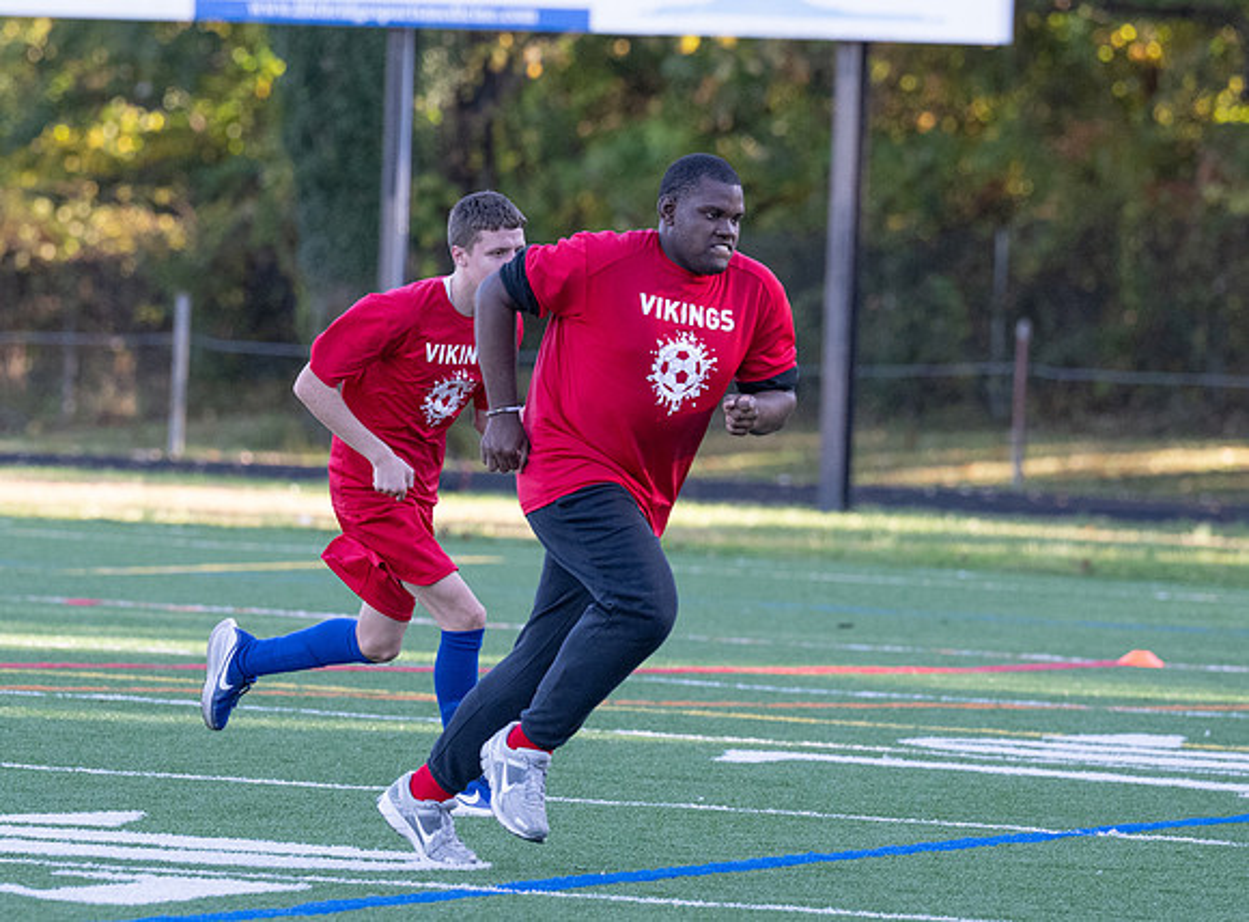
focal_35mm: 376
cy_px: 527
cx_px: 481
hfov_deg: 5.3
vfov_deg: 3.9
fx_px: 13483
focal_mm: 200
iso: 2000
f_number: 4
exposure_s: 1/1600
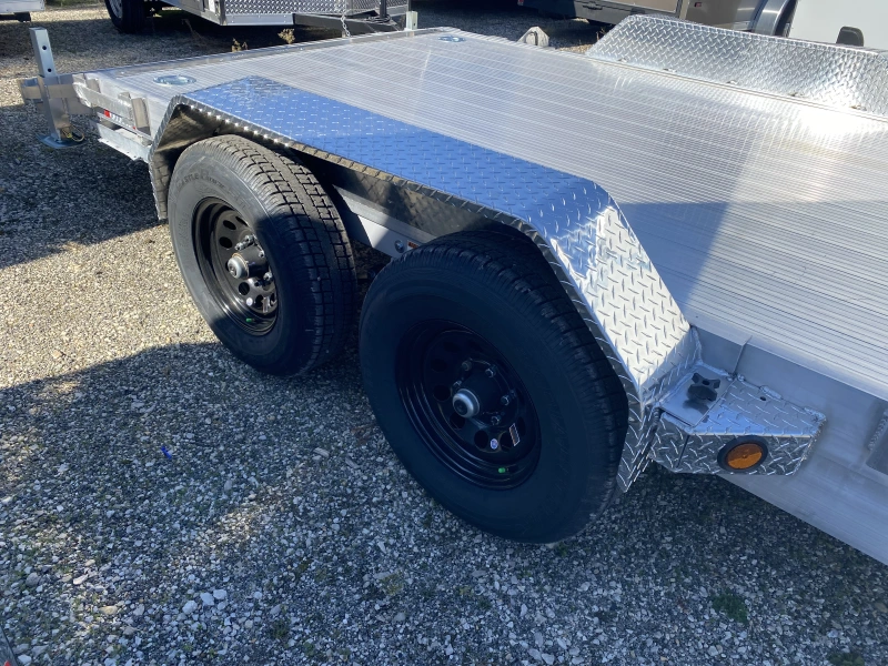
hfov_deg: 67.3
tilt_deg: -32.6
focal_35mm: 26
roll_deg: -4.3
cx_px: 444
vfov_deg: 53.1
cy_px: 333
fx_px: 667
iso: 32
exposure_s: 1/1727
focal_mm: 4.25
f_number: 1.8
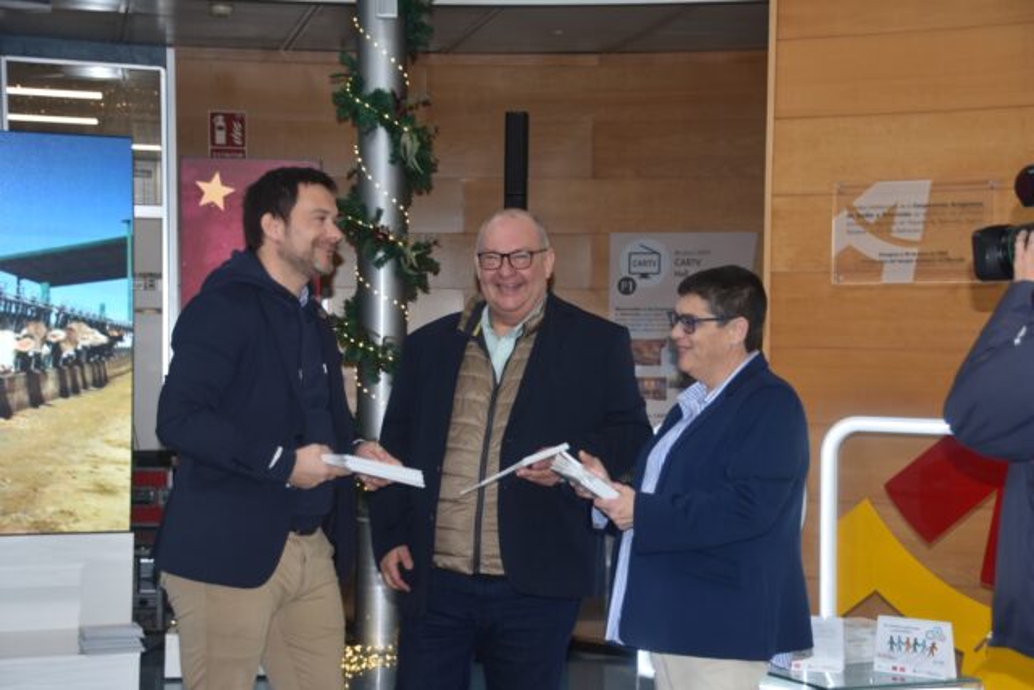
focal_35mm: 75
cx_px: 517
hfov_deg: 27.0
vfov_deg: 18.2
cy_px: 345
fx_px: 2155
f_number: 5
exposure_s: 1/80
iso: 400
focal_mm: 50
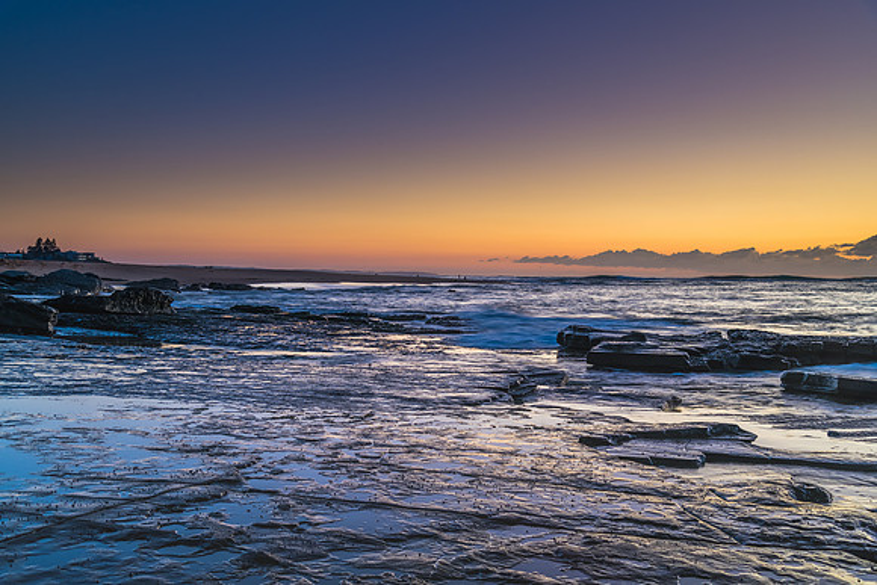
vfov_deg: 35.0
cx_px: 438
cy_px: 292
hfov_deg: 50.6
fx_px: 927
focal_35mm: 38
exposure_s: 1/3
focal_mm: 38
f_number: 7.1
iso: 320
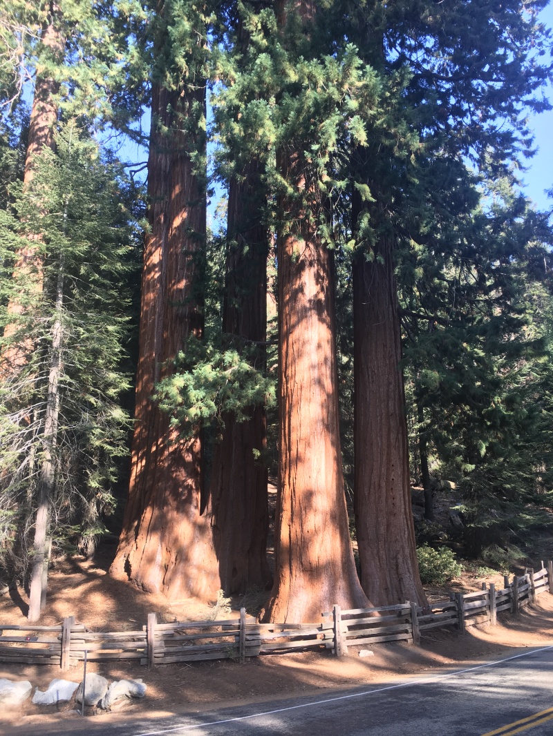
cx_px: 276
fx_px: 617
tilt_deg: +17.8
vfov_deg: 61.6
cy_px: 368
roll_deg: +0.5
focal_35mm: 29
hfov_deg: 48.2
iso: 25
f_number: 2.2
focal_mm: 4.15
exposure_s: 1/120
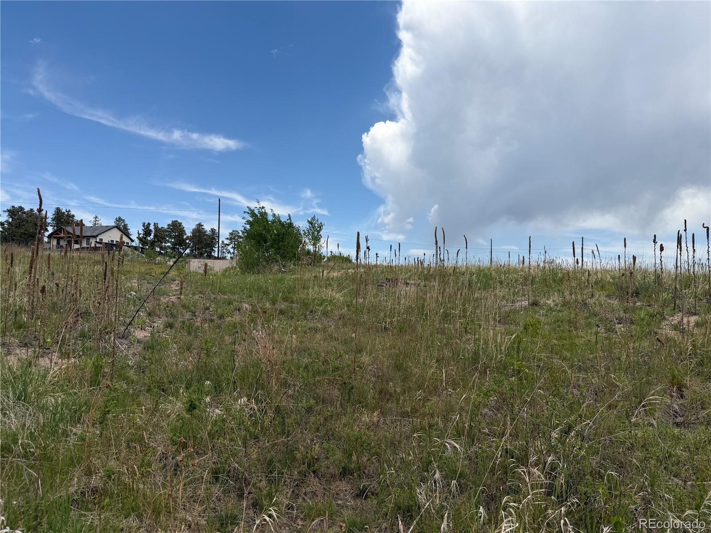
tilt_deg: +3.0
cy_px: 266
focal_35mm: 24
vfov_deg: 56.8
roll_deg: -0.5
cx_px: 356
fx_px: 493
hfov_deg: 71.6
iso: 80
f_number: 1.78
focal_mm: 6.76
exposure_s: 1/5319
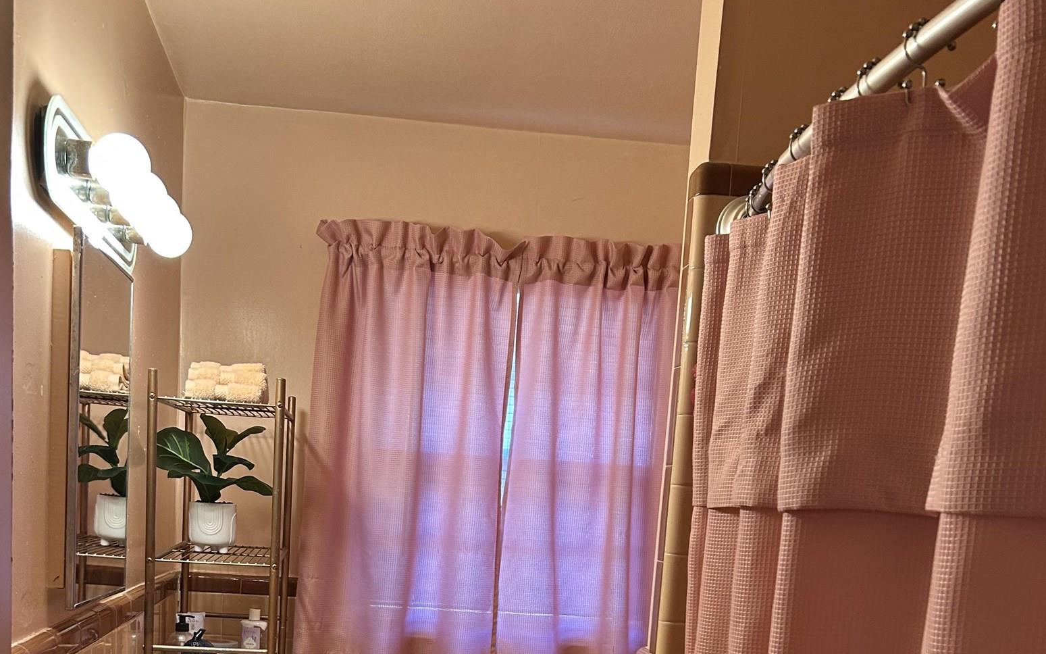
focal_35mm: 41
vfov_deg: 29.2
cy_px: 654
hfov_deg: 48.2
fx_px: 1169
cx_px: 481
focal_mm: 5.7
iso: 125
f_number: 1.5
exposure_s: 1/60
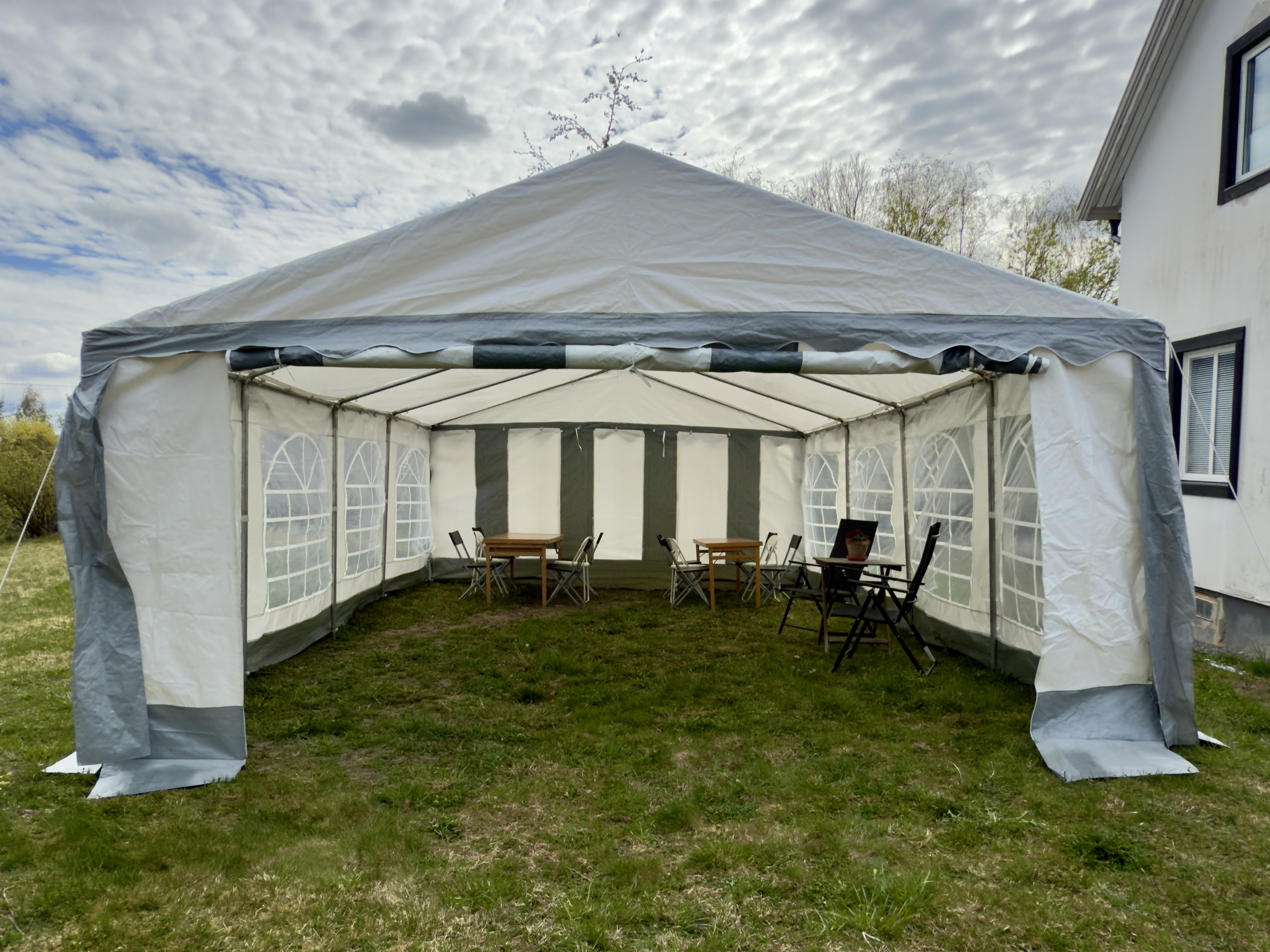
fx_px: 697
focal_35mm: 19
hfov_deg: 84.7
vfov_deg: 68.7
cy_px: 476
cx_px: 635
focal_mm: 2.22
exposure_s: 1/1048
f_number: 2.2
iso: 16
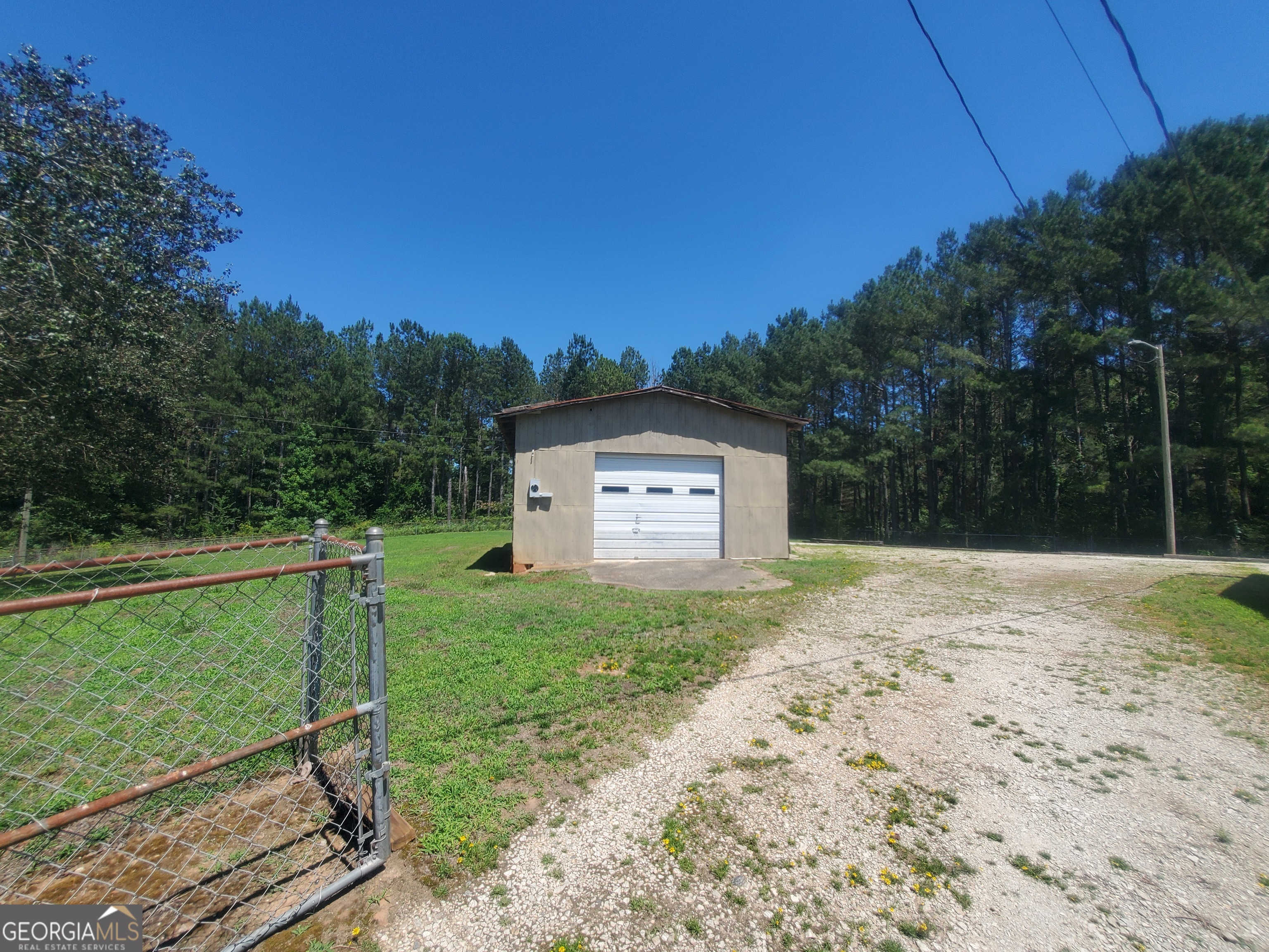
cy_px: 476
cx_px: 634
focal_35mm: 13
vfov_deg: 89.9
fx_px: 477
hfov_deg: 106.2
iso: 50
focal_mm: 1.8
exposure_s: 1/914
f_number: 2.2
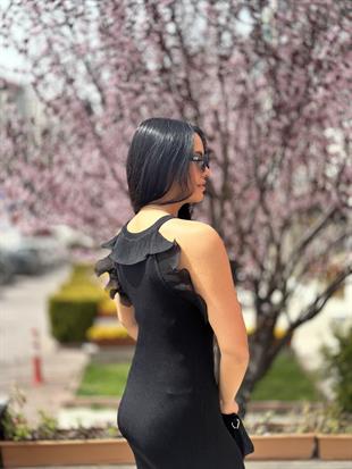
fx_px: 650
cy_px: 234
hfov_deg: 30.3
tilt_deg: -4.6
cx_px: 176
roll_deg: -0.8
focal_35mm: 48
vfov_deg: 39.6
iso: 100
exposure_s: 1/2809
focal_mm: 6.86
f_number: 1.78
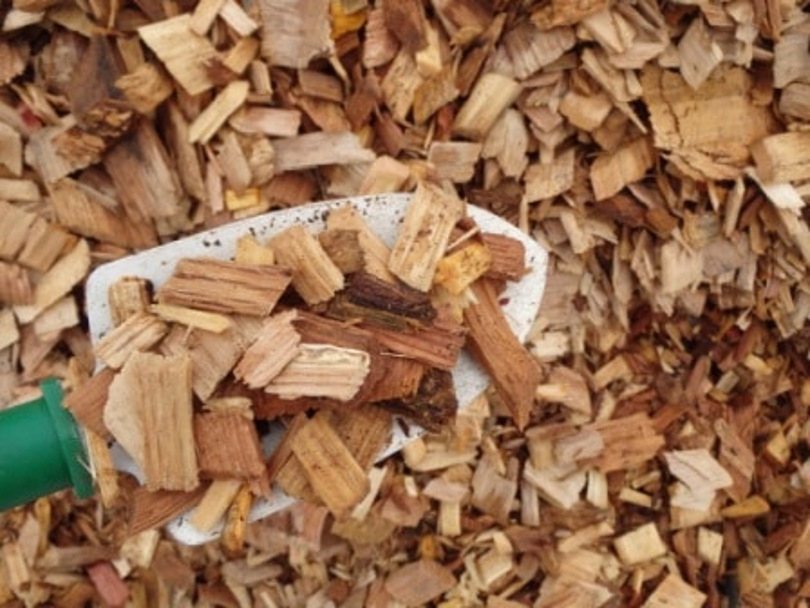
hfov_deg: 63.4
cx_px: 405
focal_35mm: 28
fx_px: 655
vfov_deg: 49.7
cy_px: 304
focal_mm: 5
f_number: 3.9
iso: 125
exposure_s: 1/400
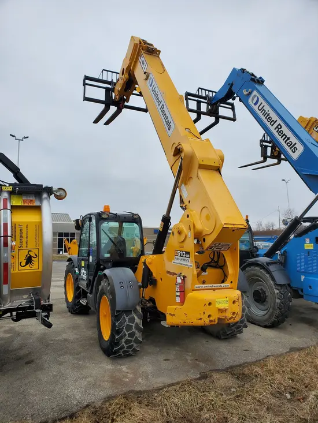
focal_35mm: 26
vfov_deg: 67.3
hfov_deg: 53.1
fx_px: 318
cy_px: 212
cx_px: 159
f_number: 2.4
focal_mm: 4.3
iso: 50
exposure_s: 1/537
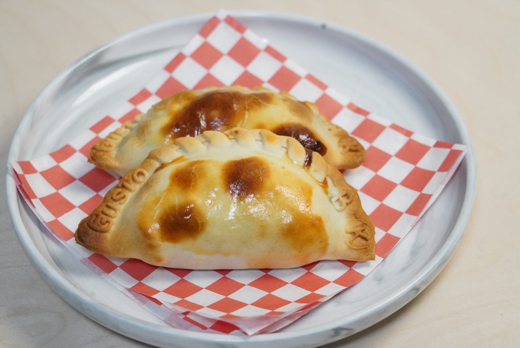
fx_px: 1518
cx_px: 260
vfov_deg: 13.1
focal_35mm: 105
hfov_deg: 19.4
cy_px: 174
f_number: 8
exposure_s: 1/160
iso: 6400
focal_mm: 105
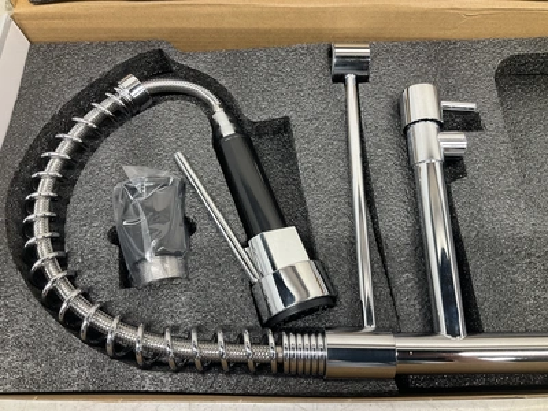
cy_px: 206
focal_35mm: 29
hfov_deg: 61.7
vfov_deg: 48.2
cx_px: 274
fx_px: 459
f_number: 1.8
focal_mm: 3
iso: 64
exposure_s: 1/60
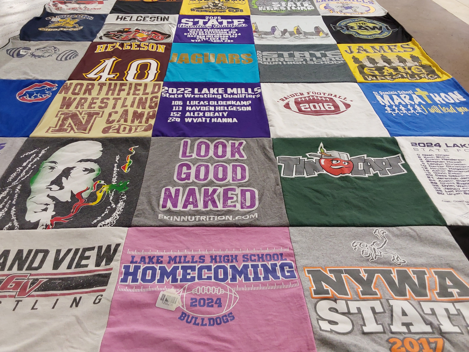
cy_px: 171
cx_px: 228
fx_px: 393
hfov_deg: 61.6
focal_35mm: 29
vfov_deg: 48.2
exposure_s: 1/60
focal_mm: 2.91
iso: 100
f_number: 1.9
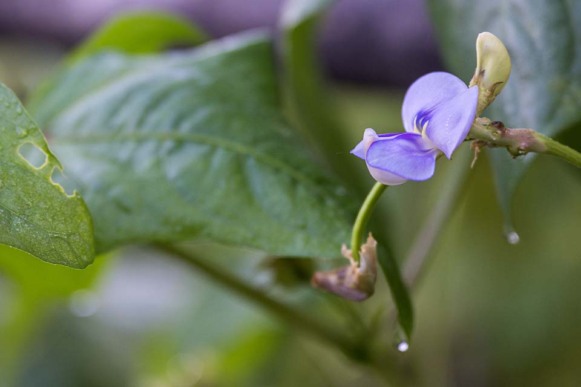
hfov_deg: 28.8
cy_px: 194
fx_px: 1130
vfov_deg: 19.5
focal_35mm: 70
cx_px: 290
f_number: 3.2
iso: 280
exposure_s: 1/250
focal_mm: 70
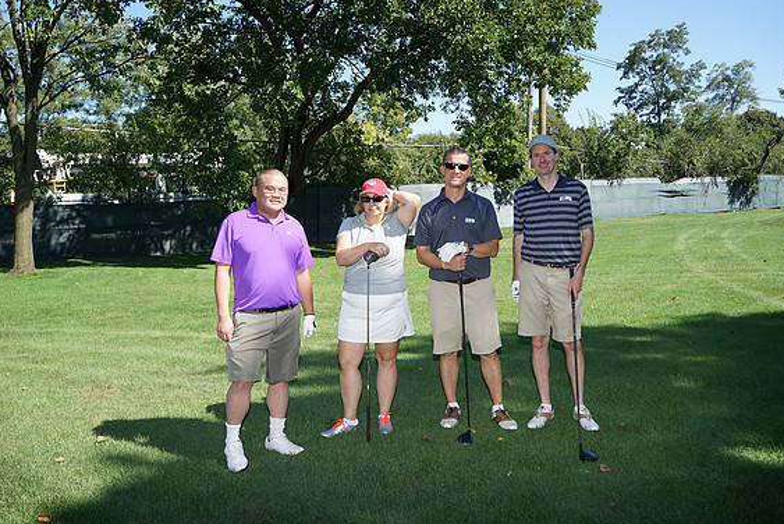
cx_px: 402
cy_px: 264
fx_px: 741
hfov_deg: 55.8
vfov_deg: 38.9
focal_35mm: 34
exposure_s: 1/250
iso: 200
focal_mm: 33
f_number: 8
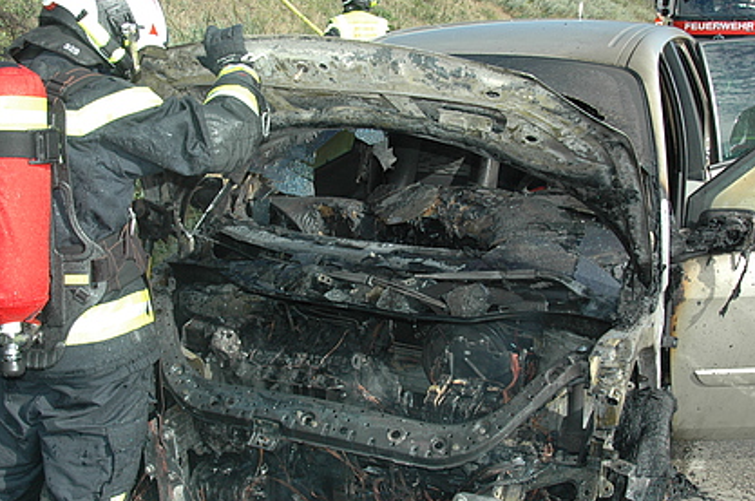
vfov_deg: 32.6
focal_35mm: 41
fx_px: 859
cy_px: 248
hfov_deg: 47.4
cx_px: 358
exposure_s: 1/500
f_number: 8
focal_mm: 24
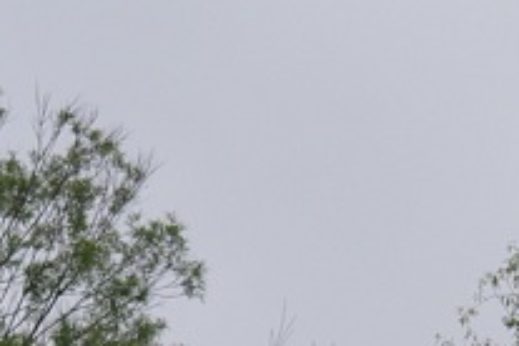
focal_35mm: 304
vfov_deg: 4.5
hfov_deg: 6.5
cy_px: 637
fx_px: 4382
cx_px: 1214
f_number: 6.3
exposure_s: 1/200
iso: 100
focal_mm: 28
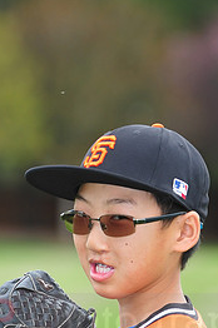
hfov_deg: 3.8
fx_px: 3324
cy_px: 310
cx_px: 118
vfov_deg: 5.6
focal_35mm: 365
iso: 400
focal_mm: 165
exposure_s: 1/320
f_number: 5
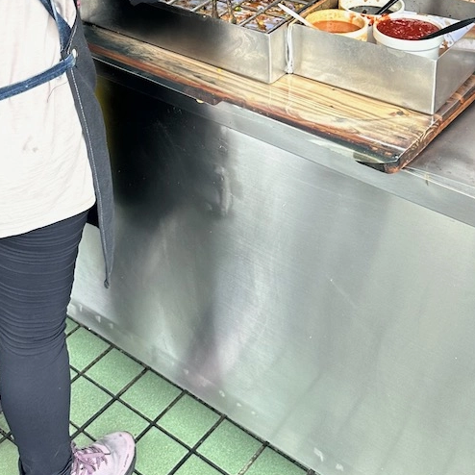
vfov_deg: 28.5
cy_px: -36
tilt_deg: -18.4
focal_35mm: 55
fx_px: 854
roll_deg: -0.1
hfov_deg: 31.1
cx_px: 212
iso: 125
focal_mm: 6.9
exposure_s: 1/120
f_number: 1.8
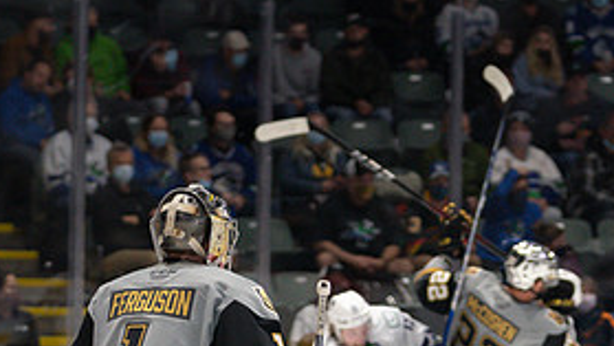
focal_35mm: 236
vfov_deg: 5.1
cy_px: 478
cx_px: 344
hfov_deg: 9.1
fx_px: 3843
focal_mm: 93
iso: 2000
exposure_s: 1/1000
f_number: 2.8
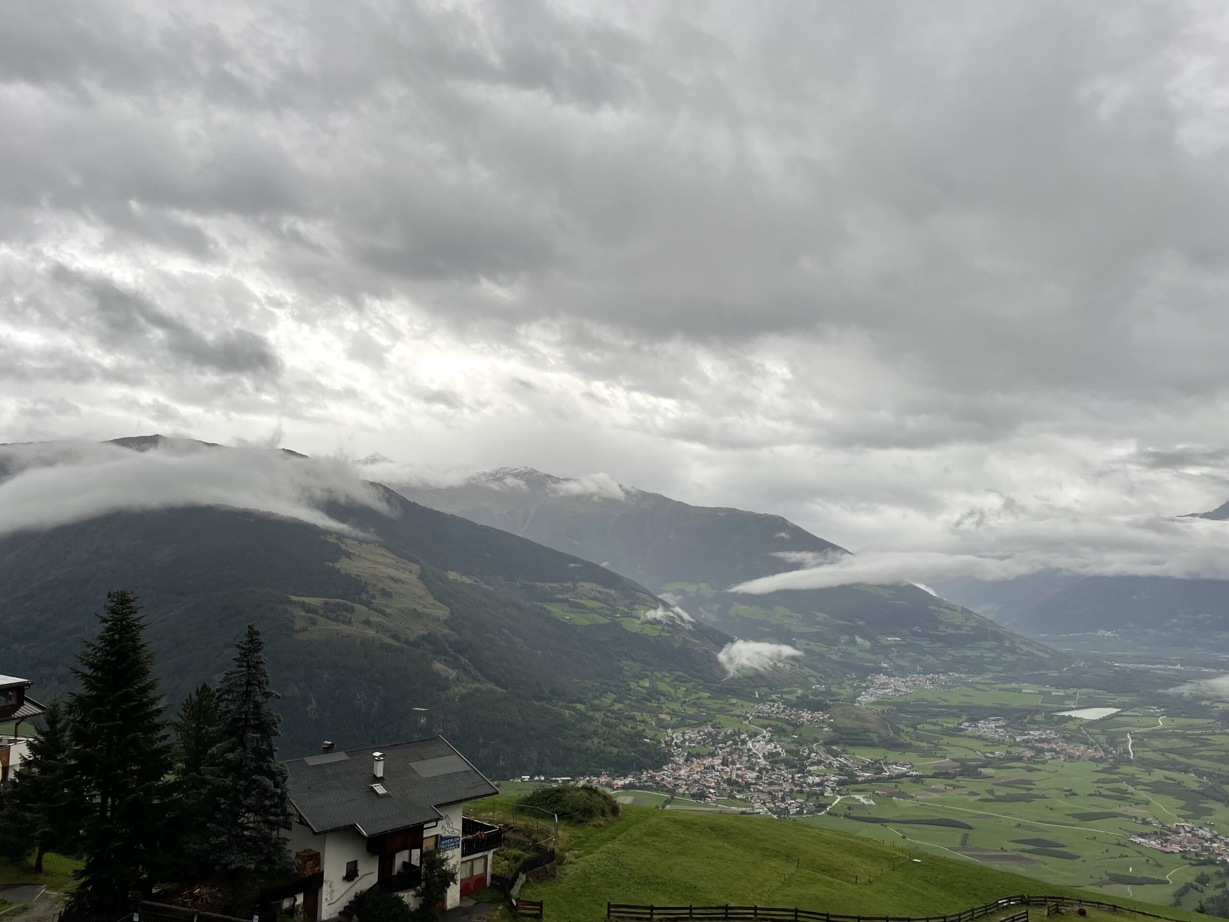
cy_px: 461
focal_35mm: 26
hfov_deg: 67.3
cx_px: 614
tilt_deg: +6.3
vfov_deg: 53.1
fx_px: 923
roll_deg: -1.2
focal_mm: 4.2
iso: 40
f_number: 1.6
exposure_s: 1/121
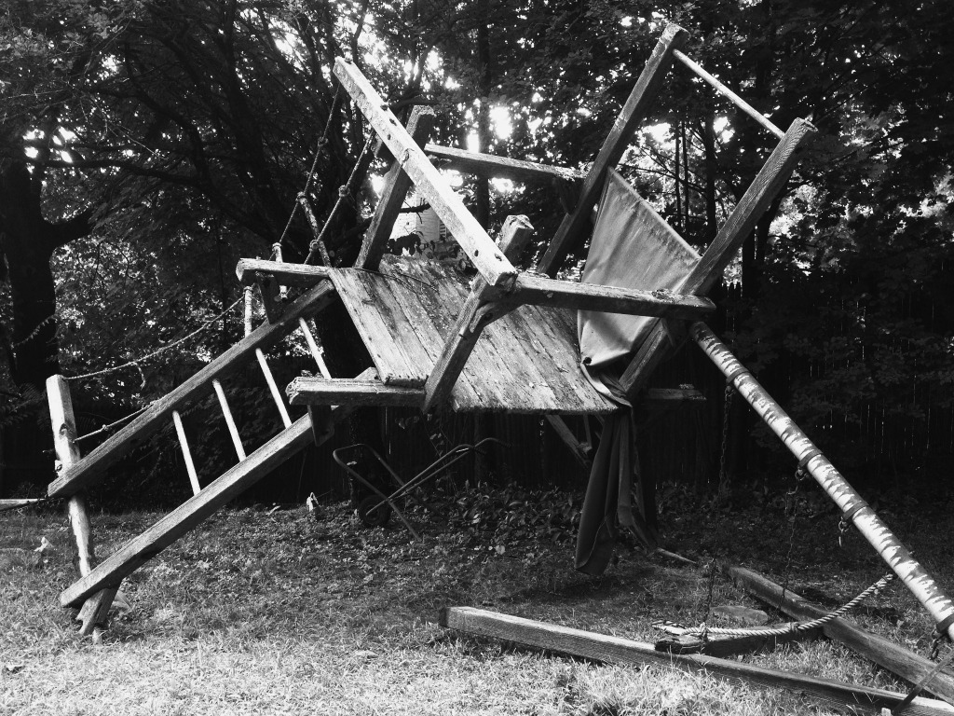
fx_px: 965
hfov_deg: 52.6
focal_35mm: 35
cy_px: 358
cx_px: 477
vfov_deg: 40.7
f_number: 2.4
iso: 80
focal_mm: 4.28
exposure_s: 1/120
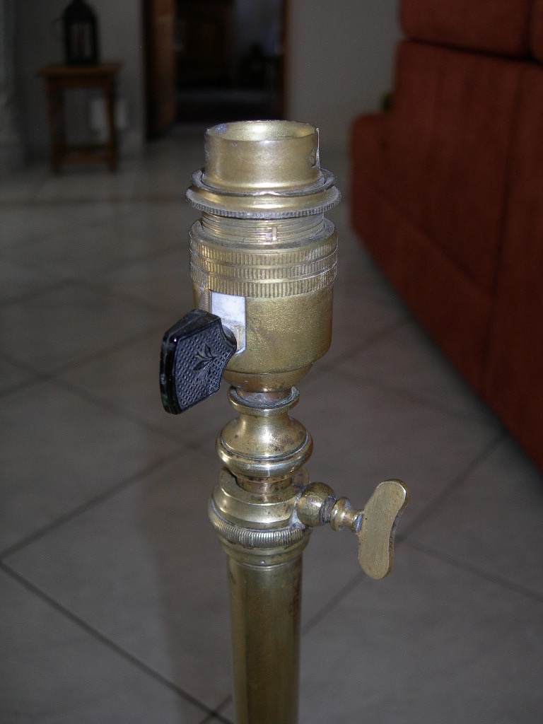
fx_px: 795
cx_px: 272
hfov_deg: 37.7
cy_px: 362
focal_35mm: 38
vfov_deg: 49.0
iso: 50
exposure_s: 1/60.1
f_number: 2.8
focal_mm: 7.8
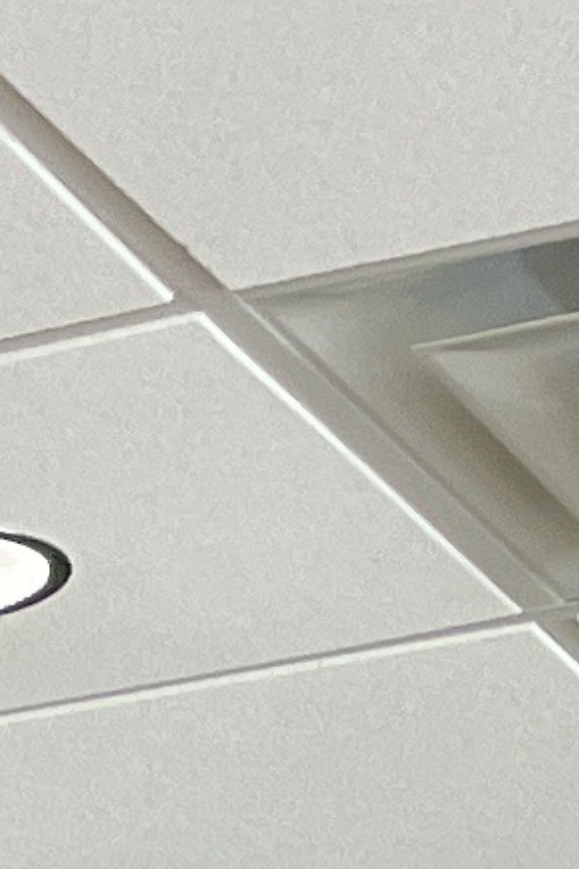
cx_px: -1334
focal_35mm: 249
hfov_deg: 5.1
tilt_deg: -1.4
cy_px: 2702
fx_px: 6007
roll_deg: -1.5
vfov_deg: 7.2
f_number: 1.6
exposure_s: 1/60
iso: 64
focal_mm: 4.2
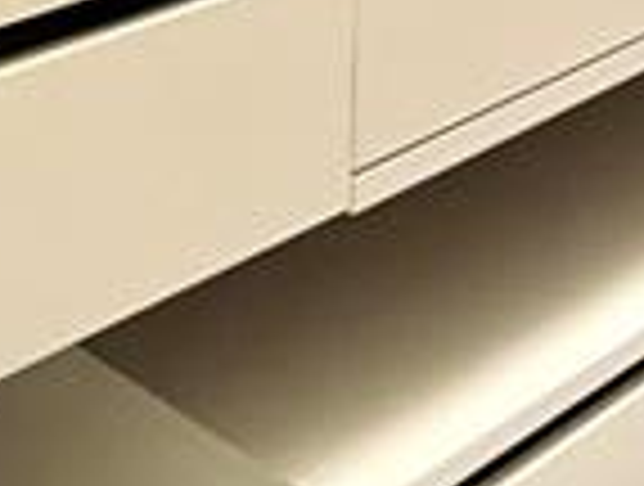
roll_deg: -1.0
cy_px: -621
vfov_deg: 12.3
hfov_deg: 19.5
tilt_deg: -2.2
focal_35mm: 100
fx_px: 1865
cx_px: 432
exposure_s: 1/60
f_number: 2.2
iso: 400
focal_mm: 2.22
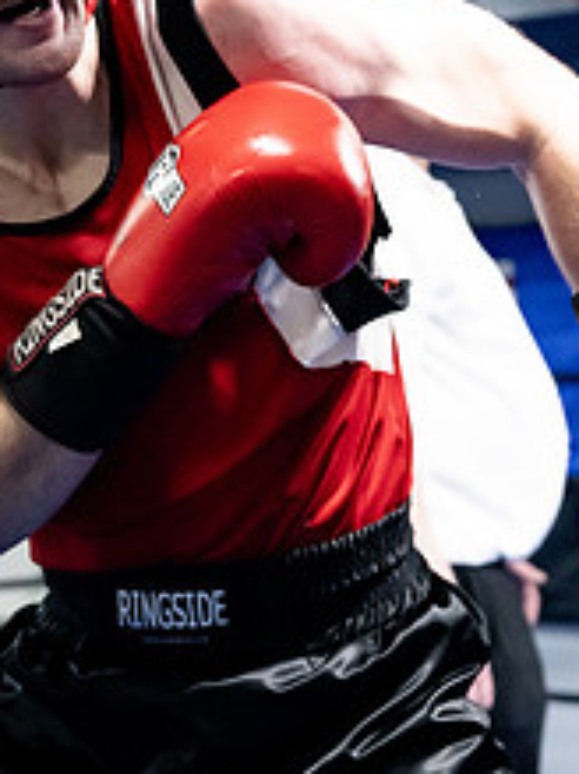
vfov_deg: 18.3
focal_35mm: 107
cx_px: 801
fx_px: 2389
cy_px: 274
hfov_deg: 13.2
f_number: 2.8
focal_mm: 42
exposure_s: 1/1000
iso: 8000
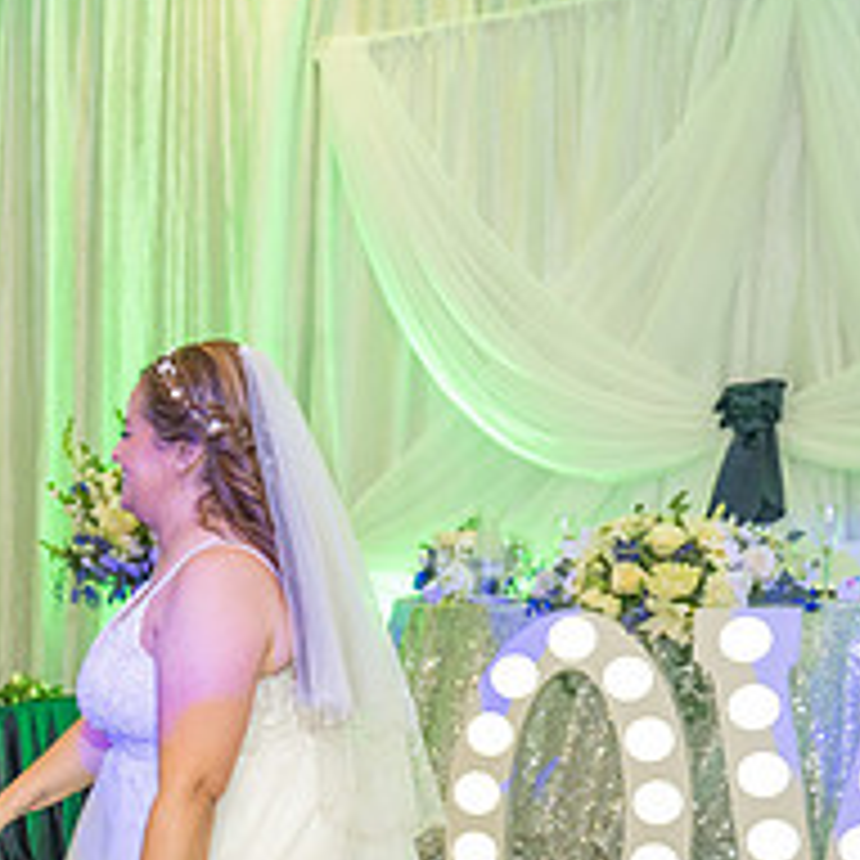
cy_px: 835
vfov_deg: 26.4
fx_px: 1743
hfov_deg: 23.1
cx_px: -378
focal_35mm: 62
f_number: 3.5
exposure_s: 1/160
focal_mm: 24
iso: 1600
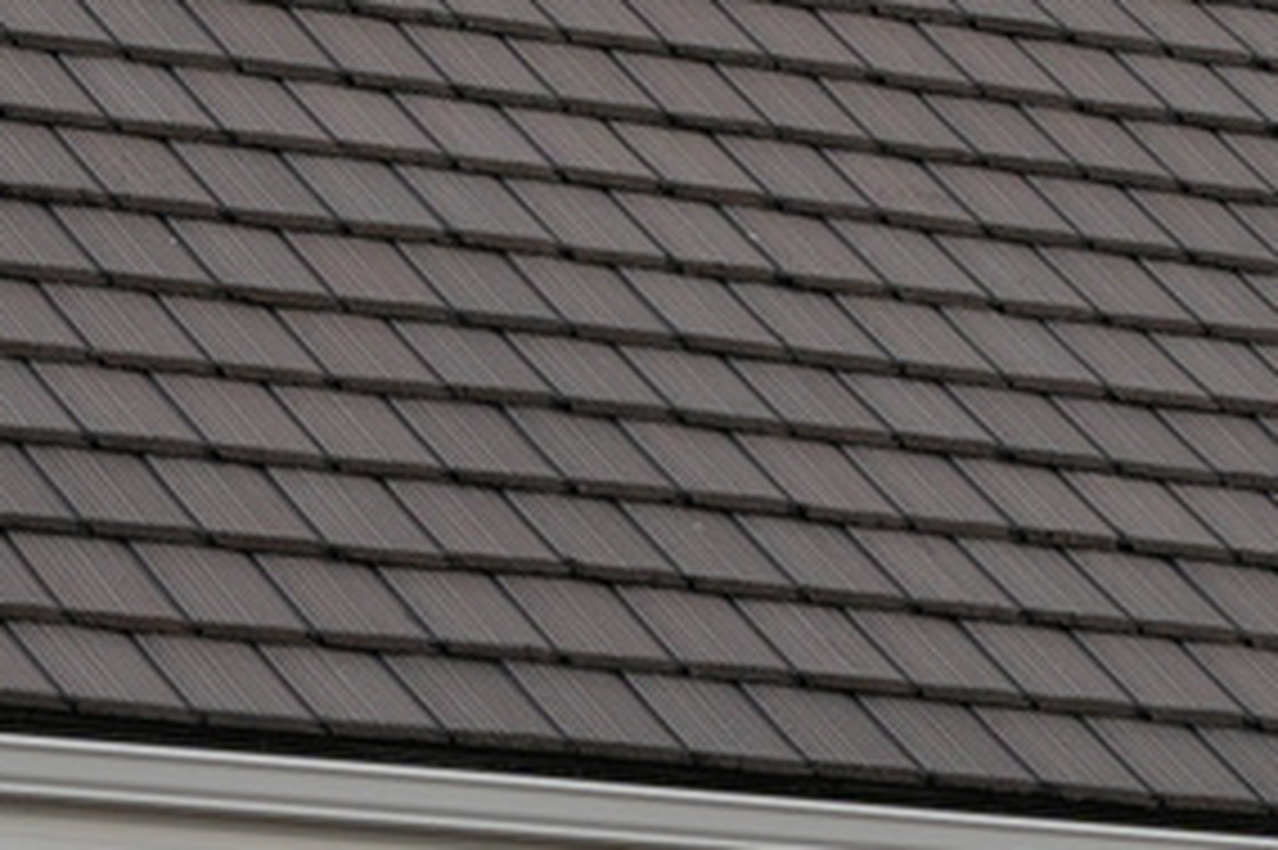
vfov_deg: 5.2
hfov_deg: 7.8
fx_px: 9224
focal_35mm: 260
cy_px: 1266
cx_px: 1804
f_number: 2.8
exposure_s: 1/500
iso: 80
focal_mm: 24
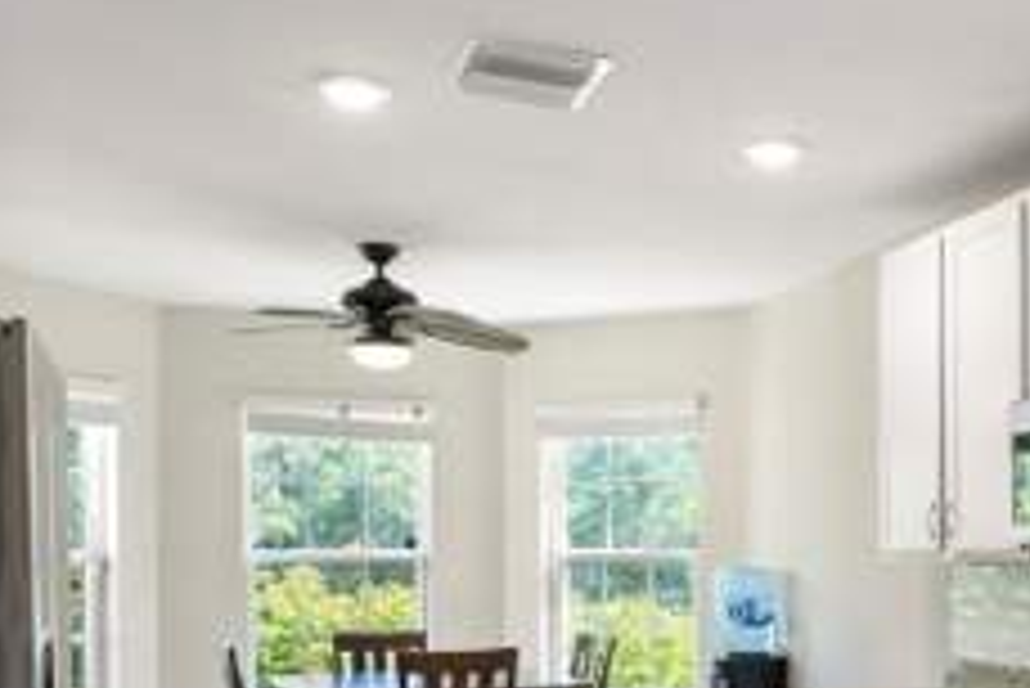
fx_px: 1260
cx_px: 823
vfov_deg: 29.9
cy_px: 544
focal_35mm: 44
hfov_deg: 42.5
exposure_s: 1/20
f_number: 4
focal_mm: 21
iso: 280
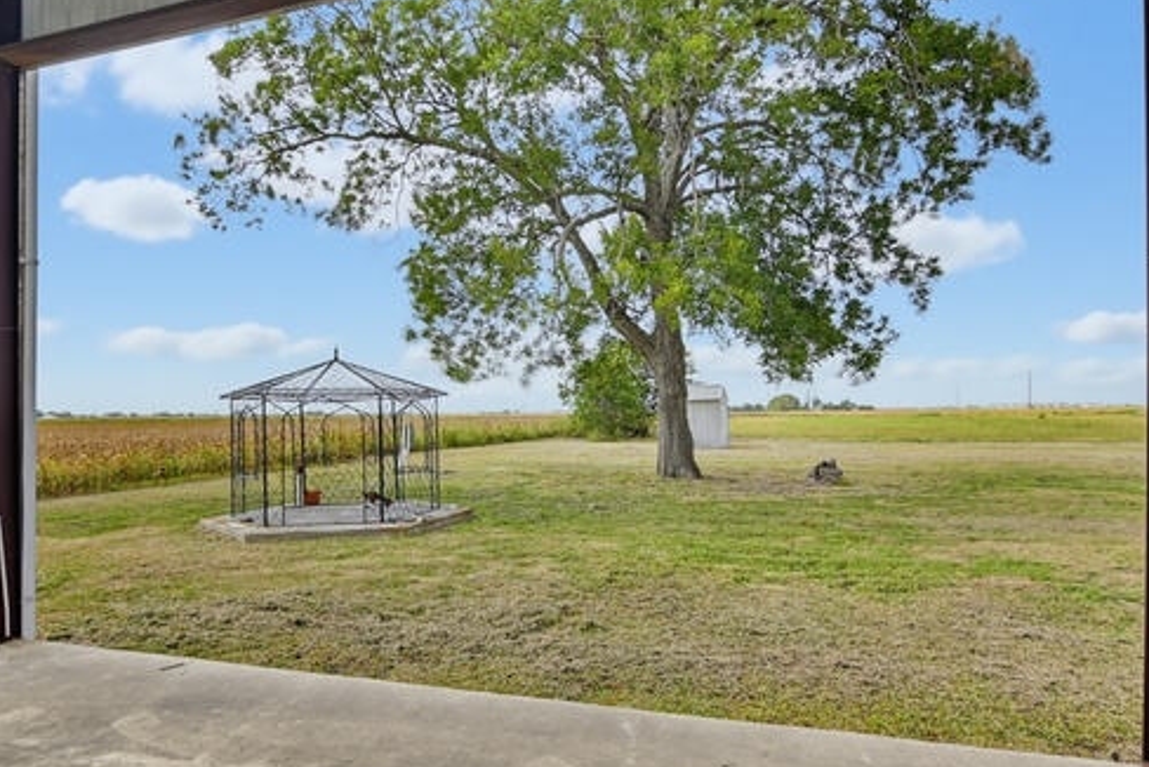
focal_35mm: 21
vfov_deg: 59.4
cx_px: 560
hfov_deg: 81.2
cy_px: 433
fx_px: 671
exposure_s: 1/100
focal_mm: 11
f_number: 7.1
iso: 100
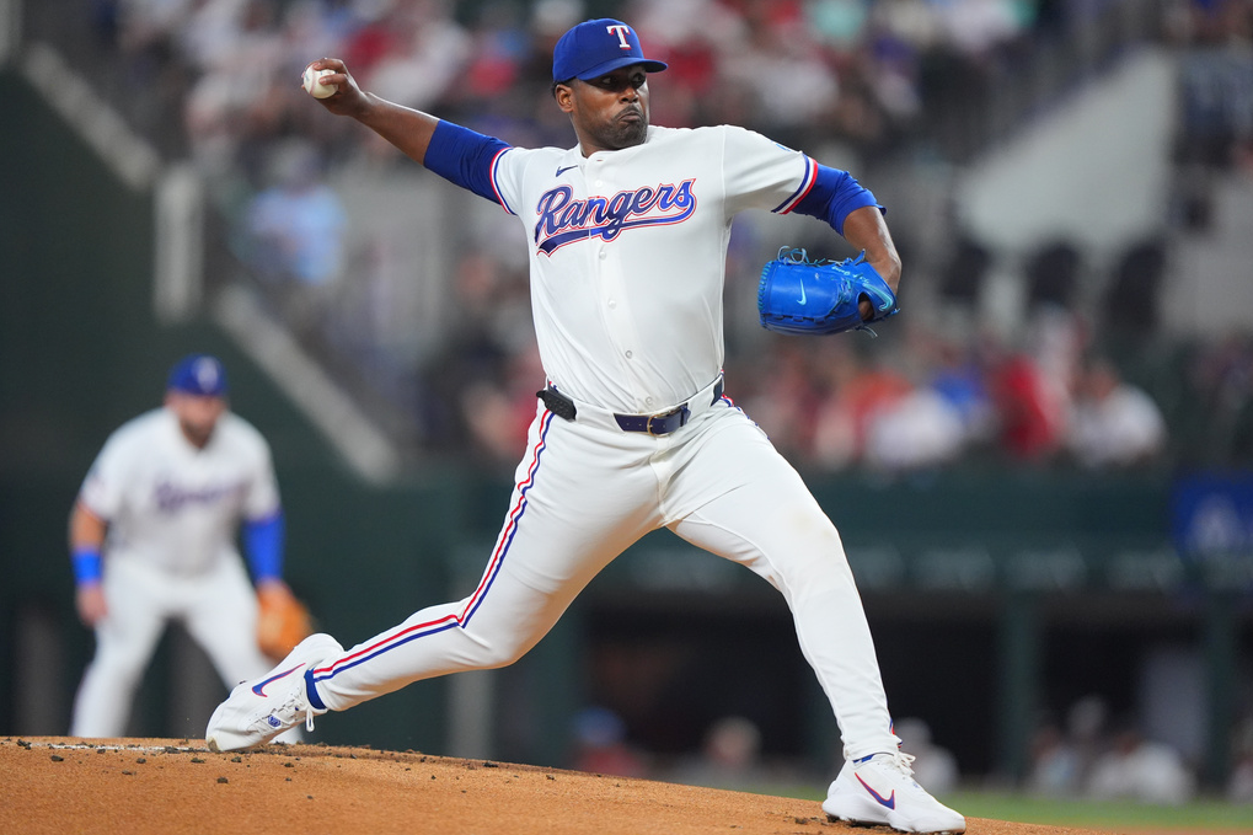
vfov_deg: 3.4
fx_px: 13989
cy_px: 417
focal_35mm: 402
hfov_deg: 5.1
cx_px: 627
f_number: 2.8
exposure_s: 1/4000
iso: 4000
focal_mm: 400
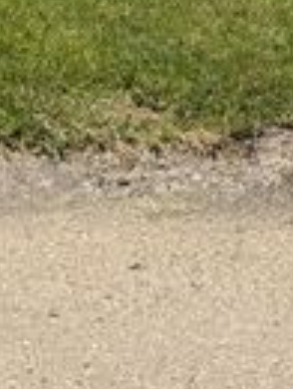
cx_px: -191
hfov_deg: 11.4
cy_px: -579
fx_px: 1384
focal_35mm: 123
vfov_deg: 12.3
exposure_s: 1/5319
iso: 80
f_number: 1.78
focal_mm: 6.76
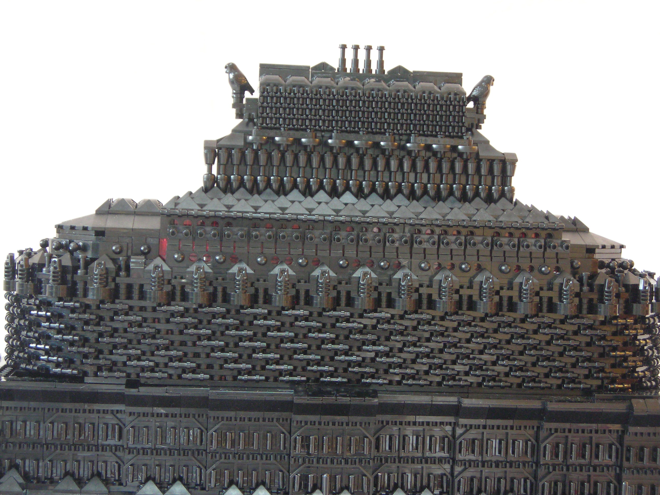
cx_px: 330
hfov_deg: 25.3
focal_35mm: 77
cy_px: 248
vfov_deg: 19.1
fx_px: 1468
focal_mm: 12.7
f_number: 4.2
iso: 200
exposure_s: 1.16
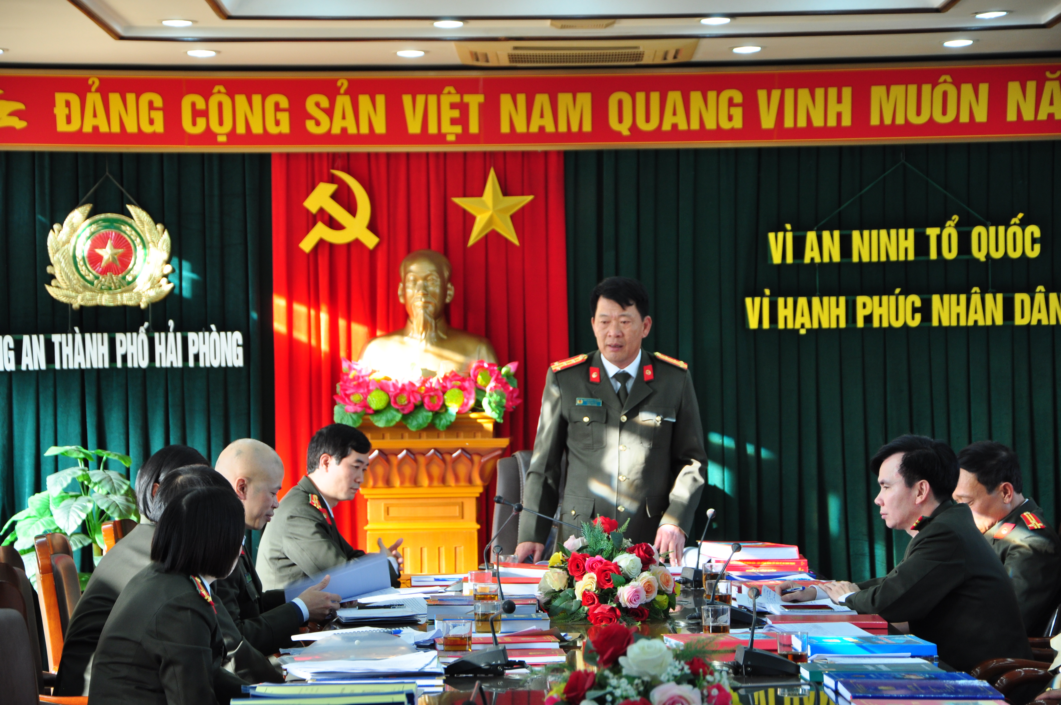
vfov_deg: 11.4
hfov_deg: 17.1
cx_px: 530
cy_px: 352
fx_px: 3532
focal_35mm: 120
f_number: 5.3
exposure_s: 1/40
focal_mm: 80
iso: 400
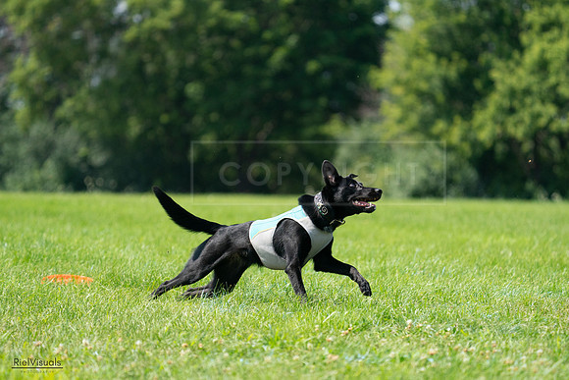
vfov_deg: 5.3
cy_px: 190
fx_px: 4094
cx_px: 284
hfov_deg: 7.9
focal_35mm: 259
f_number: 5.6
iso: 1600
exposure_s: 1/4000
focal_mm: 259
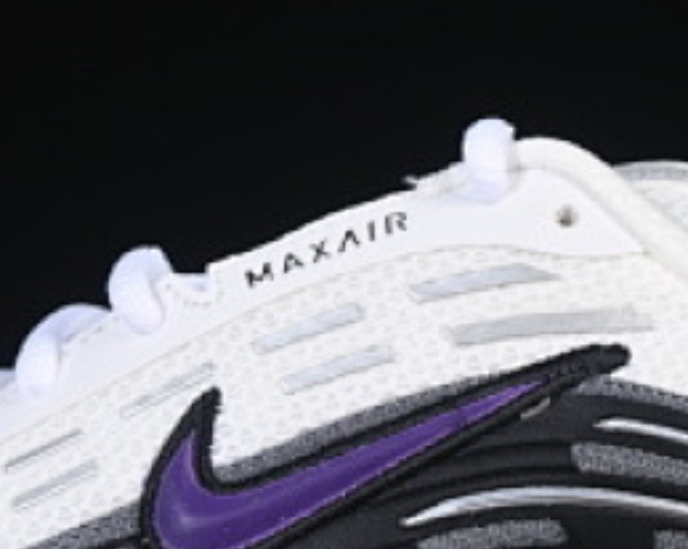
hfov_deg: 6.6
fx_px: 5984
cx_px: 417
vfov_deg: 5.3
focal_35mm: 294
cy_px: 390
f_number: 8
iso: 160
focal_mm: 50
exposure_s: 1/80
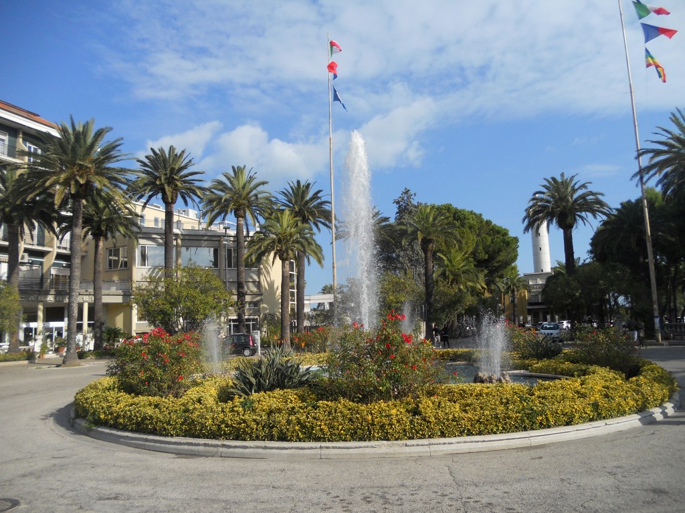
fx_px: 534
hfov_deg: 65.3
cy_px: 256
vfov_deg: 51.4
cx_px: 342
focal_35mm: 27
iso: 80
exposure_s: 1/1250
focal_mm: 4.9
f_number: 3.2
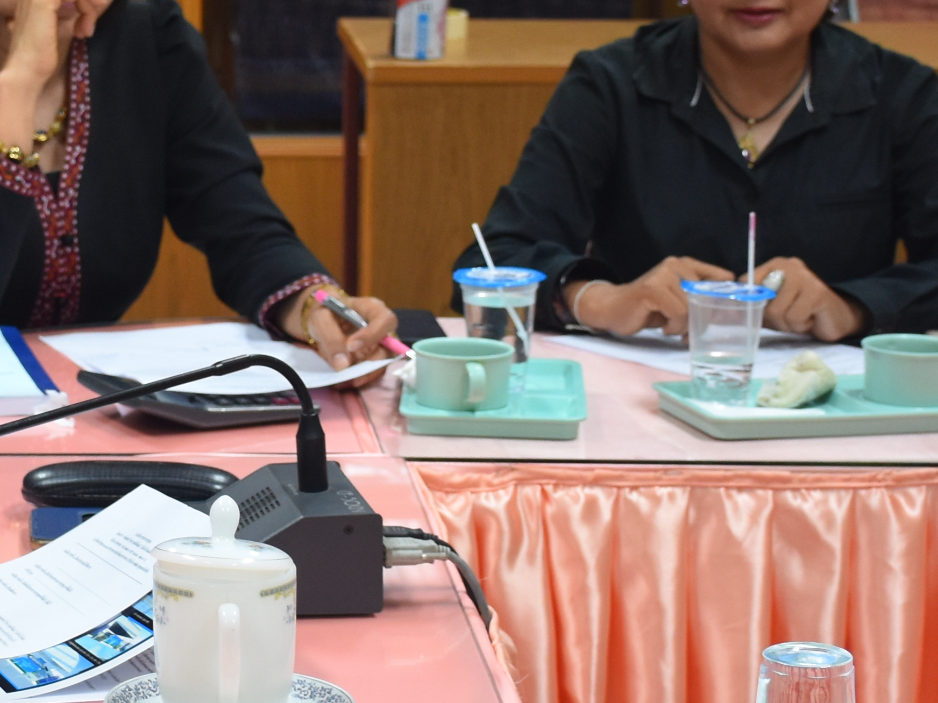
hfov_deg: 15.1
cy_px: 271
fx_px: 3496
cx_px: 97
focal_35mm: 129
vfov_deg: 11.5
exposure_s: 1/60
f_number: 4
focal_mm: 26
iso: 560
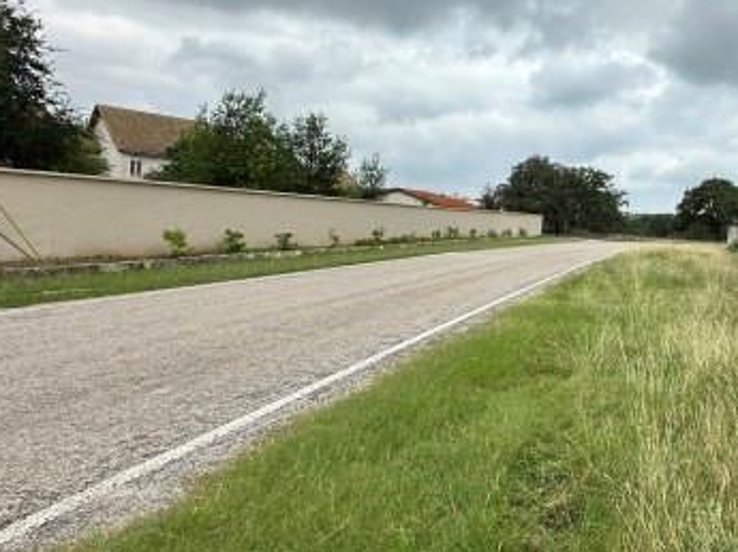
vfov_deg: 52.9
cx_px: 622
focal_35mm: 26
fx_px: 554
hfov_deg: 60.1
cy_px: 255
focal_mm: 2.22
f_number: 2.2
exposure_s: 1/1043
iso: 40
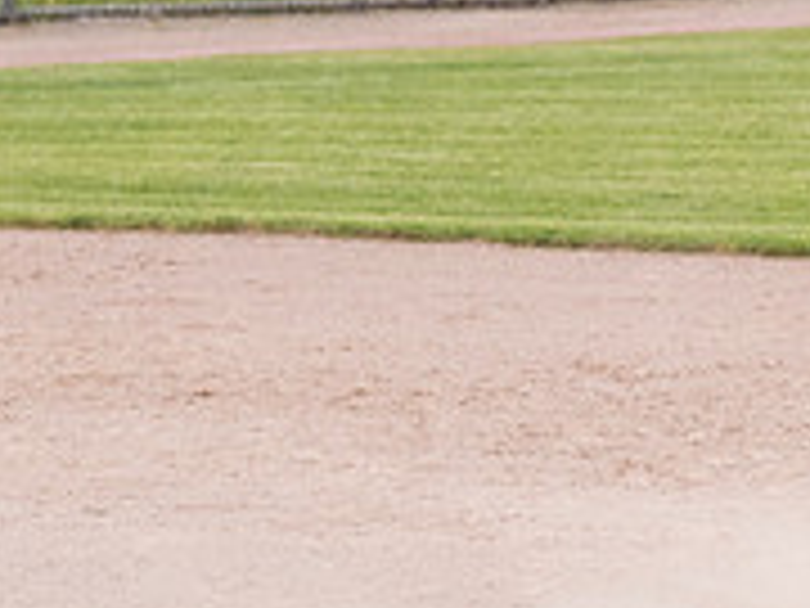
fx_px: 16263
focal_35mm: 695
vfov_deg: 2.1
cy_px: 356
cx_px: 1120
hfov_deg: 2.8
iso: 1250
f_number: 5.6
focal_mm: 150
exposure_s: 1/1600
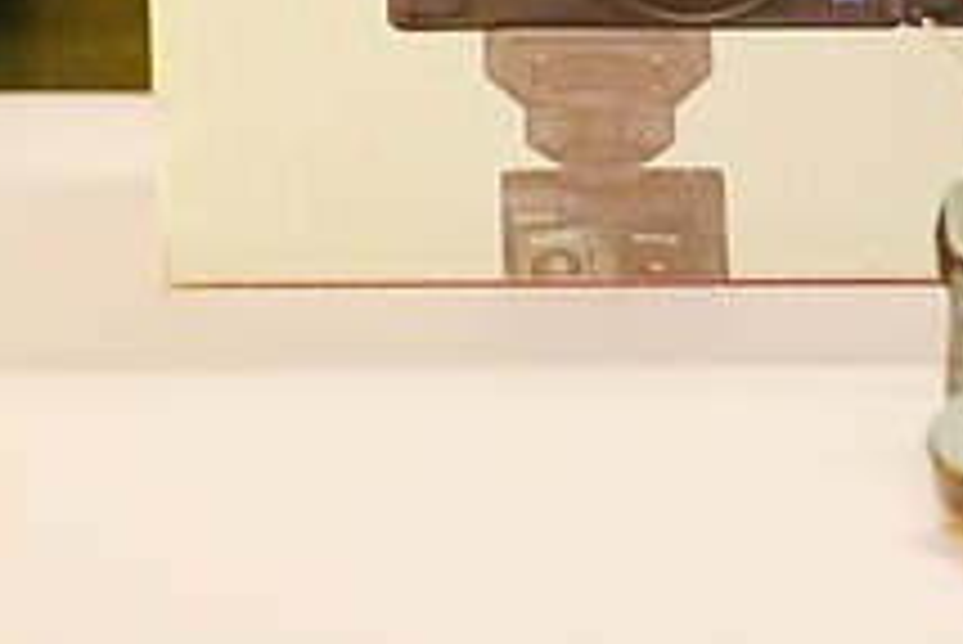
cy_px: -144
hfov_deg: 15.5
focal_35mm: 126
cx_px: 1242
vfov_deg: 10.7
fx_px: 3368
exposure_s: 1/125
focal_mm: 23
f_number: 4
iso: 3200
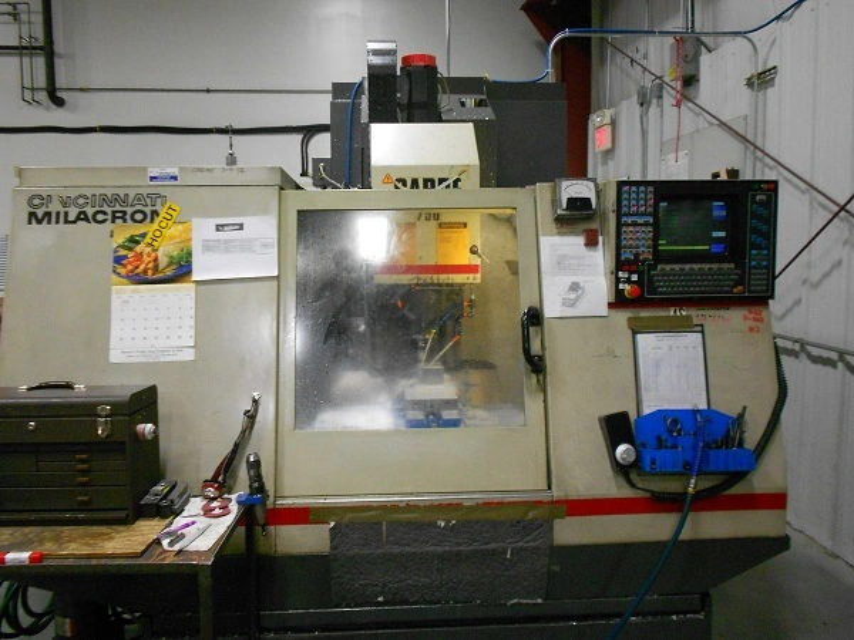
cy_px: 320
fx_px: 715
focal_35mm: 29
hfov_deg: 61.7
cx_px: 427
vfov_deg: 48.2
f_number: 3.4
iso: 400
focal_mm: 5.1
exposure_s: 1/40
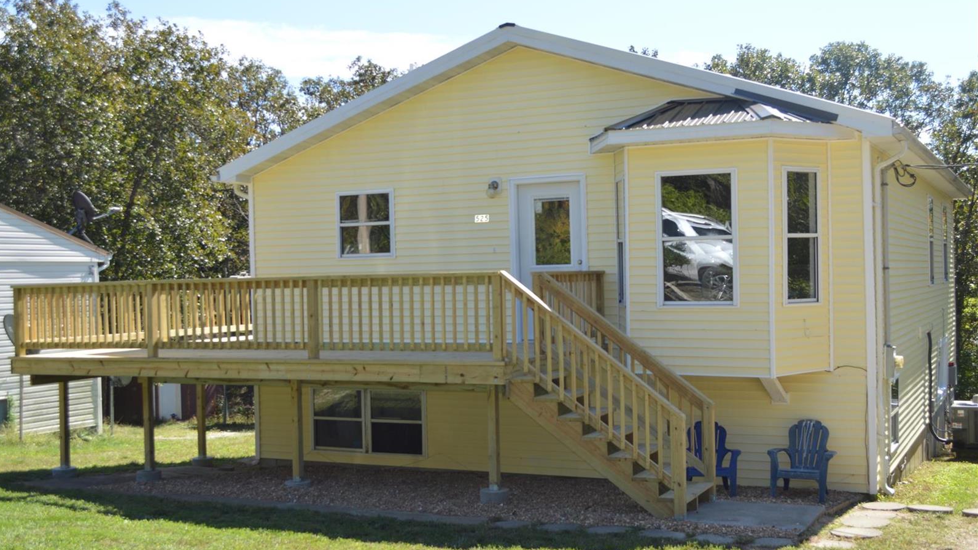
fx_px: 1063
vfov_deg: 29.0
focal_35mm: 41
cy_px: 270
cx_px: 487
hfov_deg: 49.4
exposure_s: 1/200
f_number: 6.3
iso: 100
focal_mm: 26
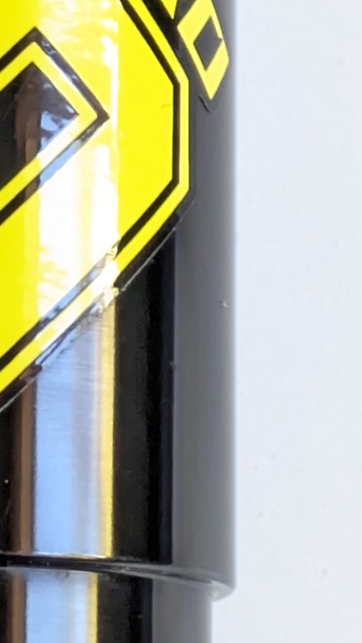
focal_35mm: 264
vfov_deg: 8.2
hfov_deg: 4.6
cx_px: 13
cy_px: 397
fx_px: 4504
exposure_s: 1/50
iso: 302
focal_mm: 5.43
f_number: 1.89
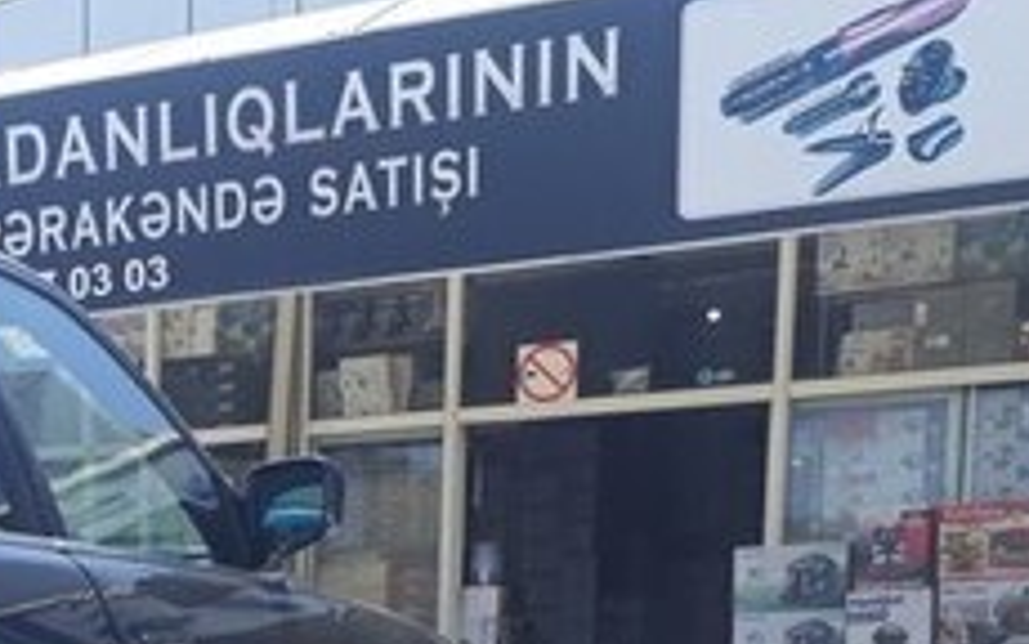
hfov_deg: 22.5
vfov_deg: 14.5
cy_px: 1062
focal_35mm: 82
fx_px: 2301
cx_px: -309
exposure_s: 1/677
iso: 40
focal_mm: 3.6
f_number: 1.9
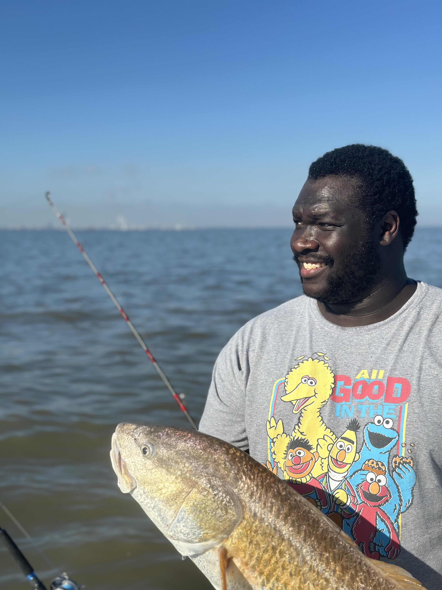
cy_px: 295
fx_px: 817
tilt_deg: -4.1
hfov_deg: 30.3
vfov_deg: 39.7
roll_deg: -0.6
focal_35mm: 48
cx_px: 221
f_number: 1.78
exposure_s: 1/8197
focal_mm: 6.86
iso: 100
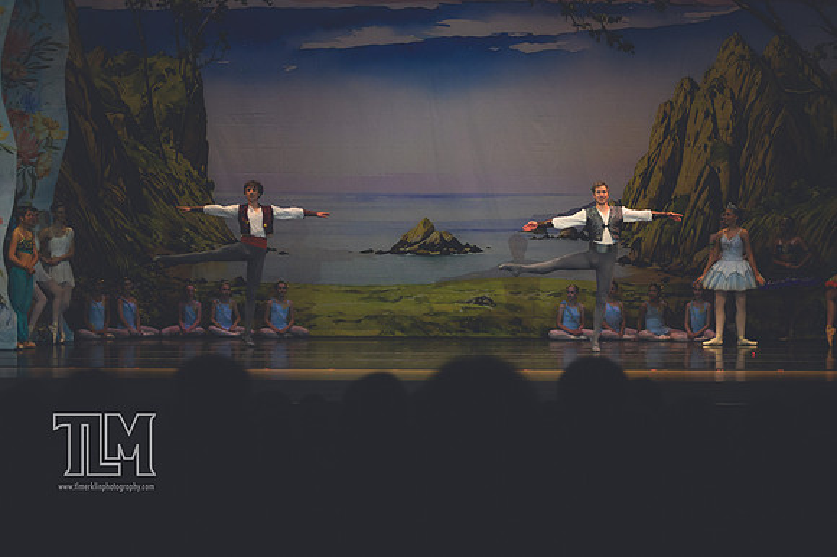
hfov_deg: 18.3
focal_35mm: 112
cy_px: 278
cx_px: 418
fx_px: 2602
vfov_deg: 12.2
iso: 800
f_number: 2.8
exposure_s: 1/500
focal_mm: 75
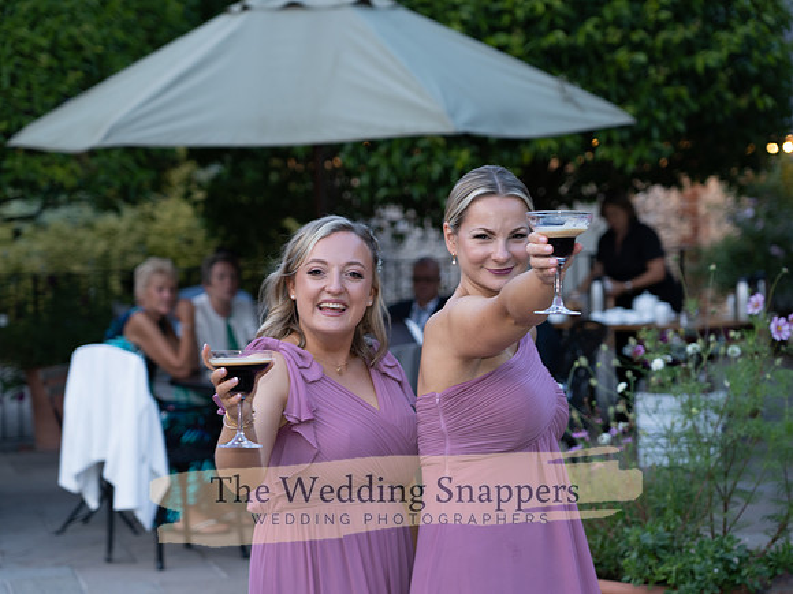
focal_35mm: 93
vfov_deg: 15.9
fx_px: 2131
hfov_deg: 21.1
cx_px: 396
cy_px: 297
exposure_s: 1/100
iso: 400
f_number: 4
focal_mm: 86
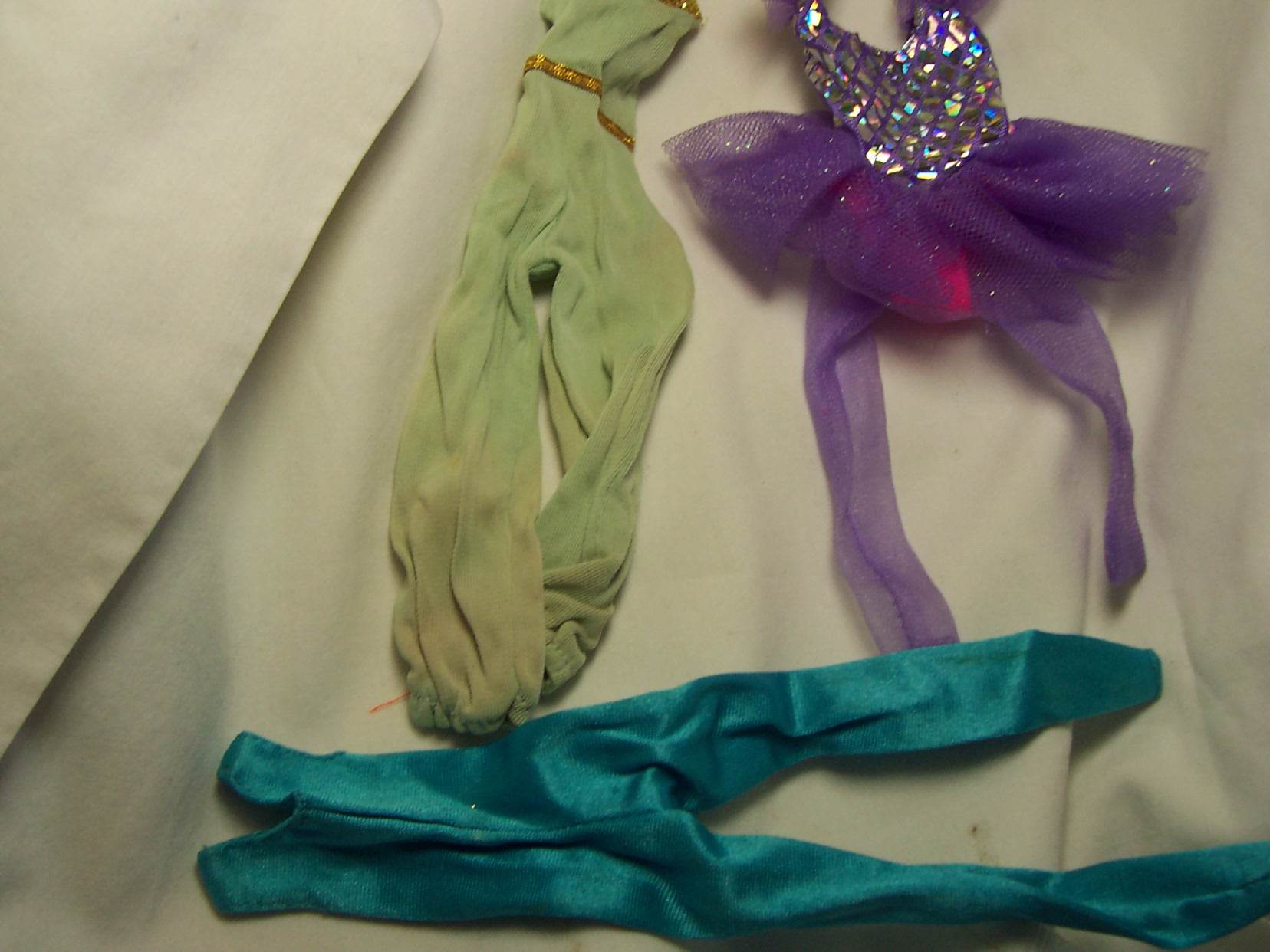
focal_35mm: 37
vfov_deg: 38.7
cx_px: 635
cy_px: 476
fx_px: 1357
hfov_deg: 50.1
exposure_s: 1/125
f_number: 2.8
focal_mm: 5.6
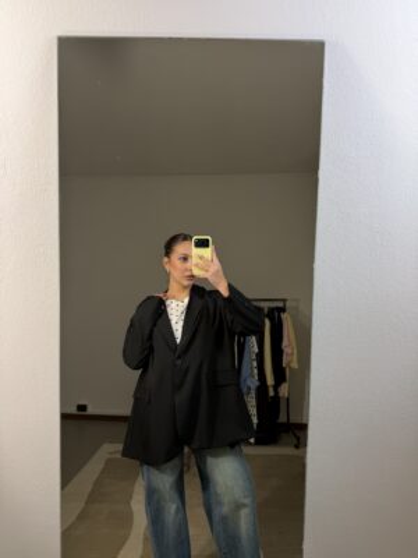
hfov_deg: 56.8
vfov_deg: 71.6
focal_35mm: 24
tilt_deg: -14.7
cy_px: 279
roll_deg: -1.9
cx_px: 209
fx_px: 386
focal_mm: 6.76
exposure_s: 1/100
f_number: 1.78
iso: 64
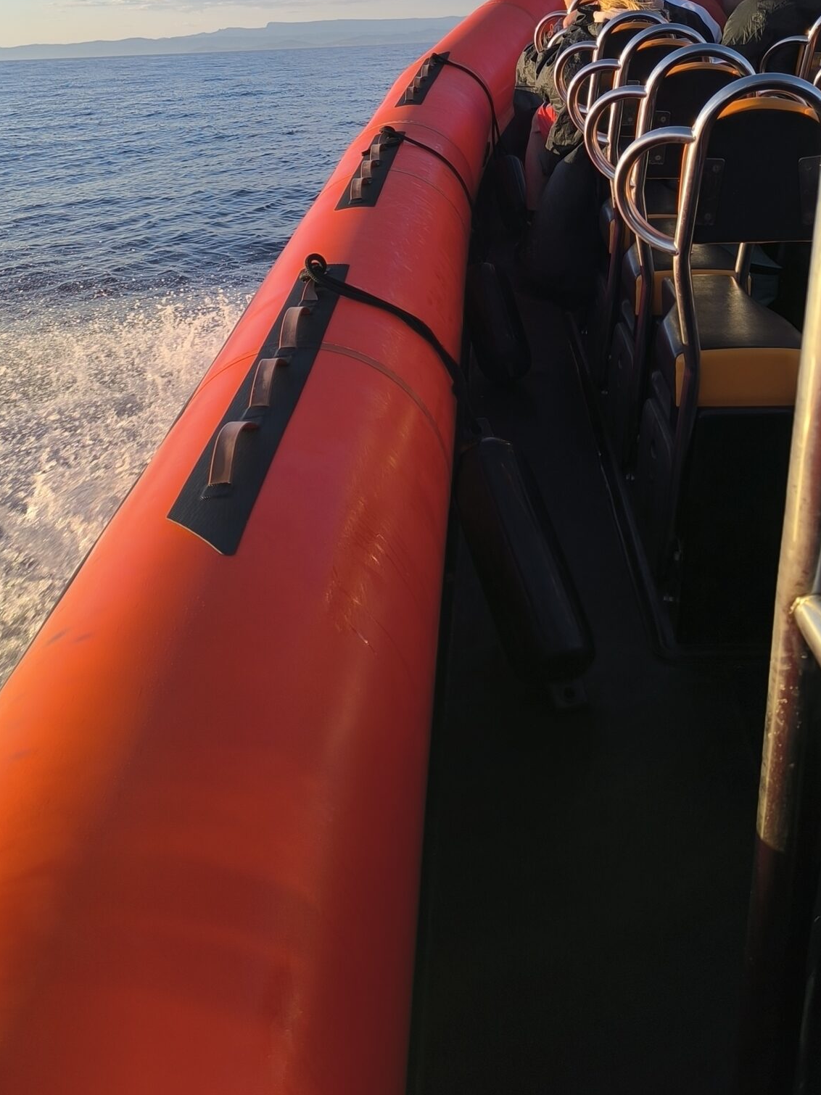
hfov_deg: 36.6
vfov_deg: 44.7
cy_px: 172
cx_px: 298
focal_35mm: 39
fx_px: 1234
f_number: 1.65
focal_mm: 6.14
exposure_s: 1/656
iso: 50
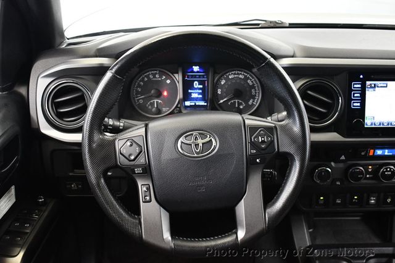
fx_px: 439
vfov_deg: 33.4
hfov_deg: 48.5
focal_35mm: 40
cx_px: 198
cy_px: 132
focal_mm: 27
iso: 5000
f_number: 4
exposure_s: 1/60
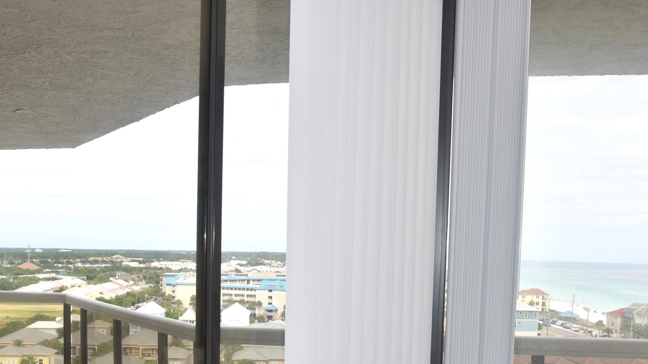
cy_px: 341
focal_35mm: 40
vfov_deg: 28.3
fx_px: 687
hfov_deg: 50.5
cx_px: 324
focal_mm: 24
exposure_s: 1/125
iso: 110
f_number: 5.6
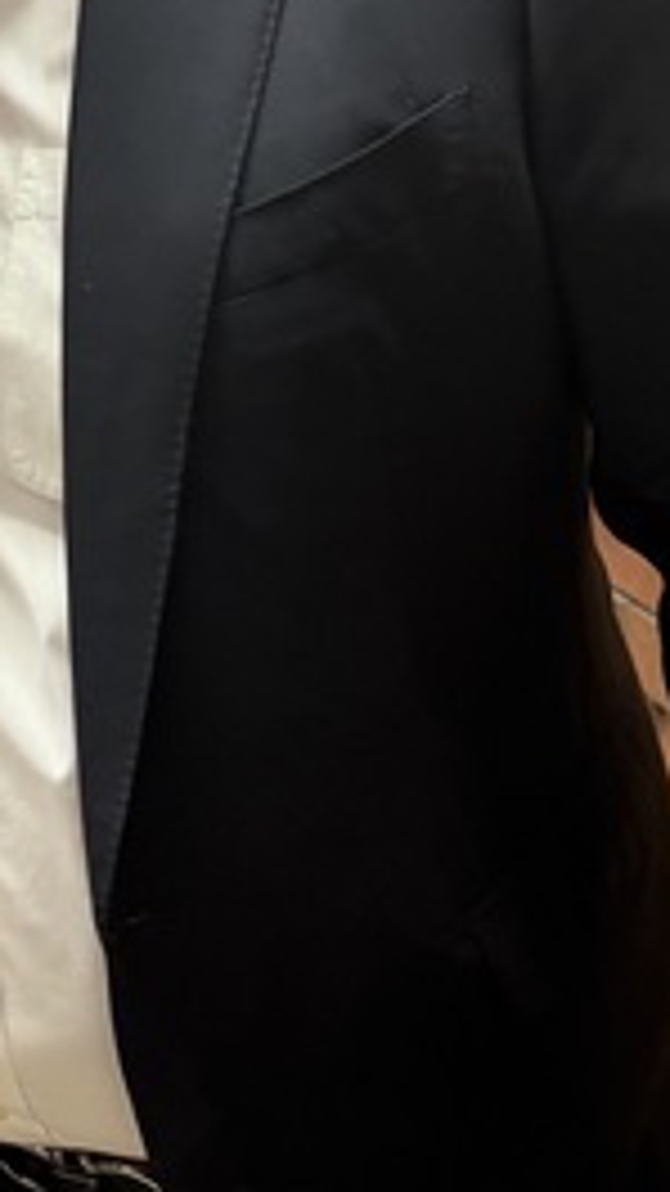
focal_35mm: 79
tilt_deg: -10.9
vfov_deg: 26.7
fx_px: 2496
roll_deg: -3.6
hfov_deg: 14.5
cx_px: -274
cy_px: 400
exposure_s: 1/60
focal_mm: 6.76
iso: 125
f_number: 1.78
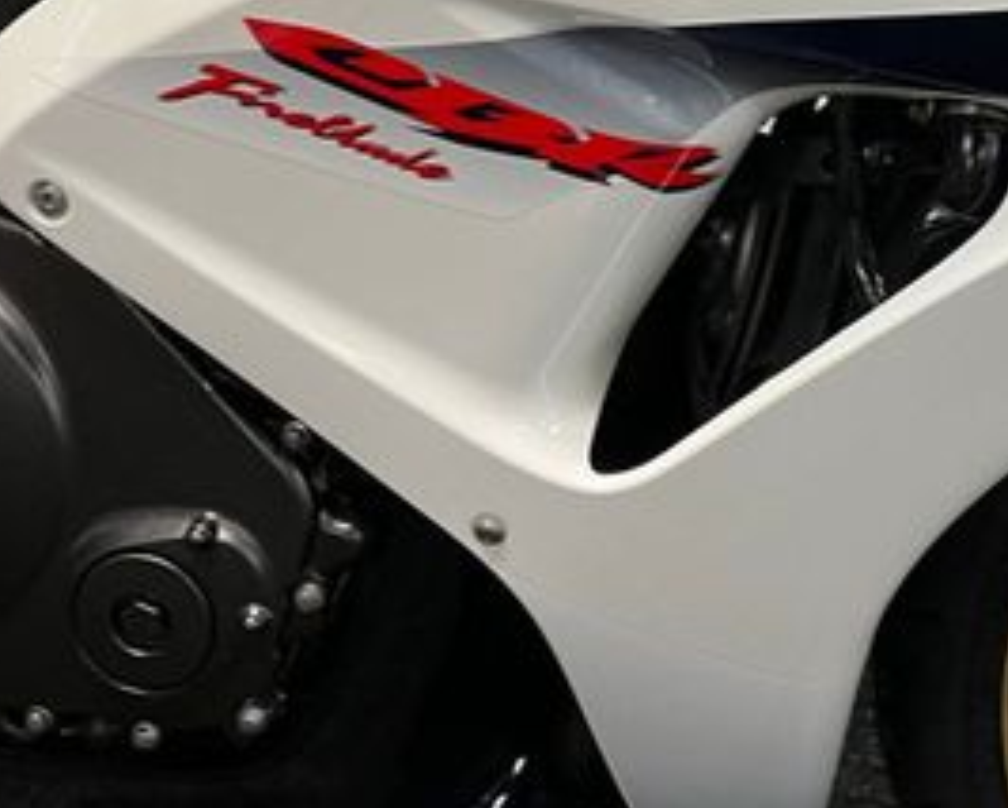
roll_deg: +2.0
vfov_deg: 23.7
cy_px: -34
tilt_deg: -13.0
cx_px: 728
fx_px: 1820
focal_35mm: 61
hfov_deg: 30.5
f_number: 1.6
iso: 125
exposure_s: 1/50
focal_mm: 5.1
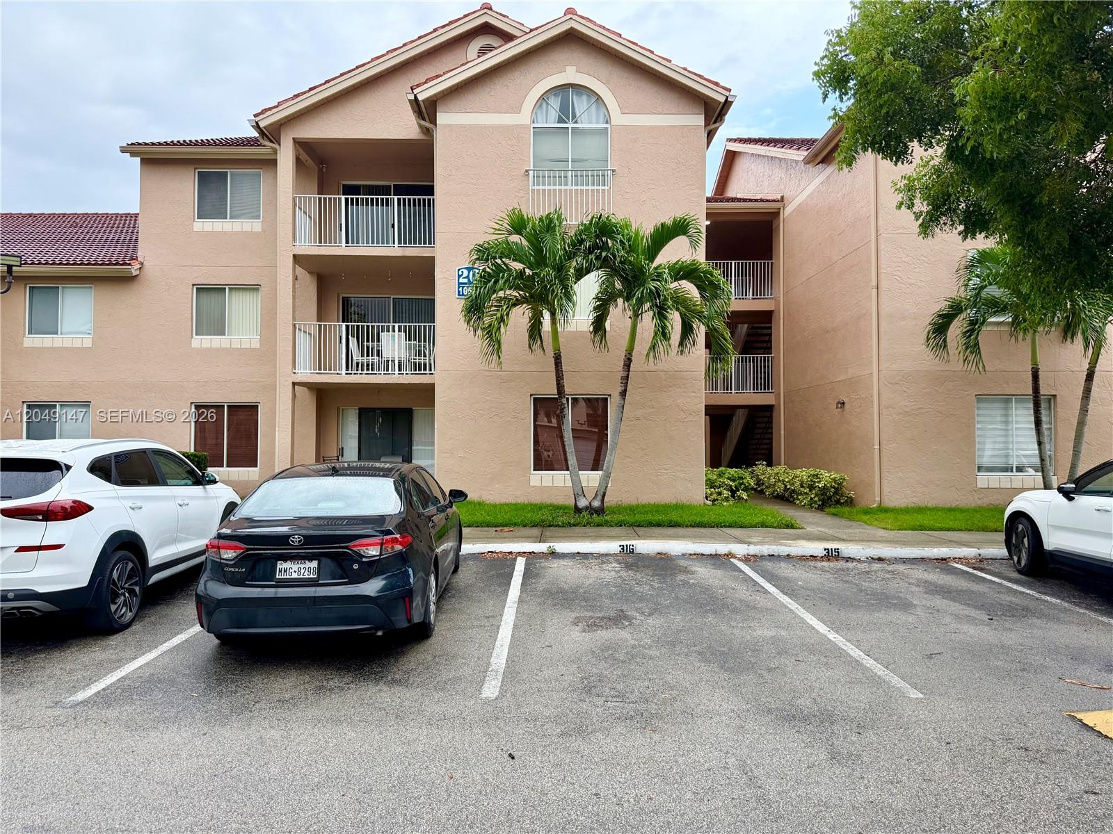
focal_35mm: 24
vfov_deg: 56.8
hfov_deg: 71.6
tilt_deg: +1.1
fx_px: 772
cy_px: 417
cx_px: 556
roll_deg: +0.6
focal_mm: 6.76
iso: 80
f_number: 1.78
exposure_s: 1/256
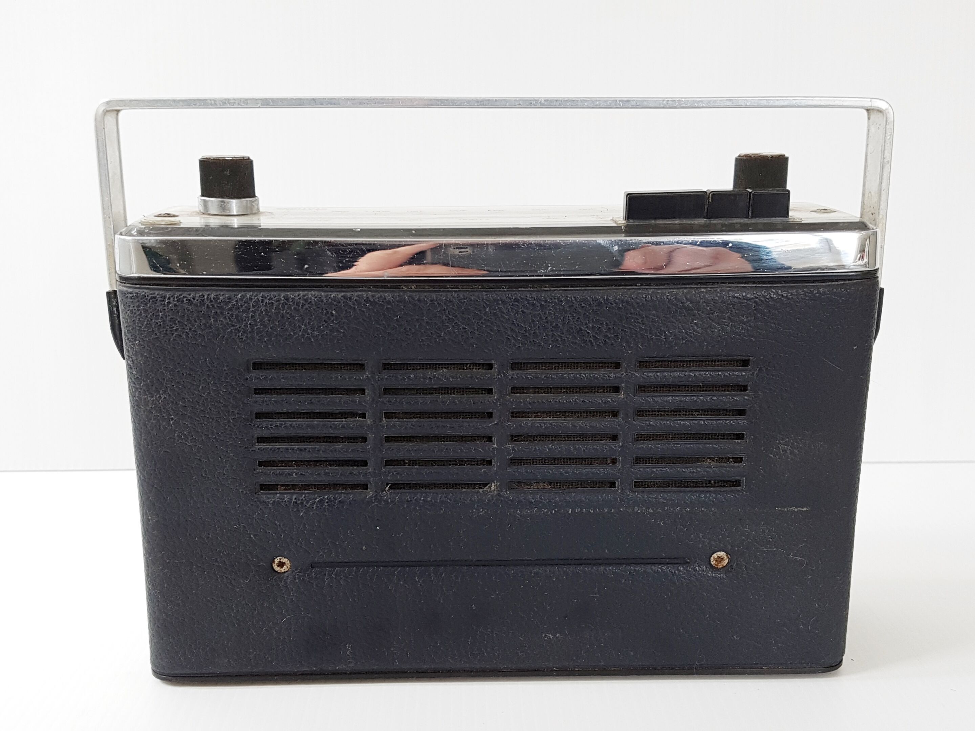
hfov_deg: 67.3
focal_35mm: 26
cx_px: 488
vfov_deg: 53.1
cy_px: 366
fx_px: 732
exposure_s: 1/100
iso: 100
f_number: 1.7
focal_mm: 4.2
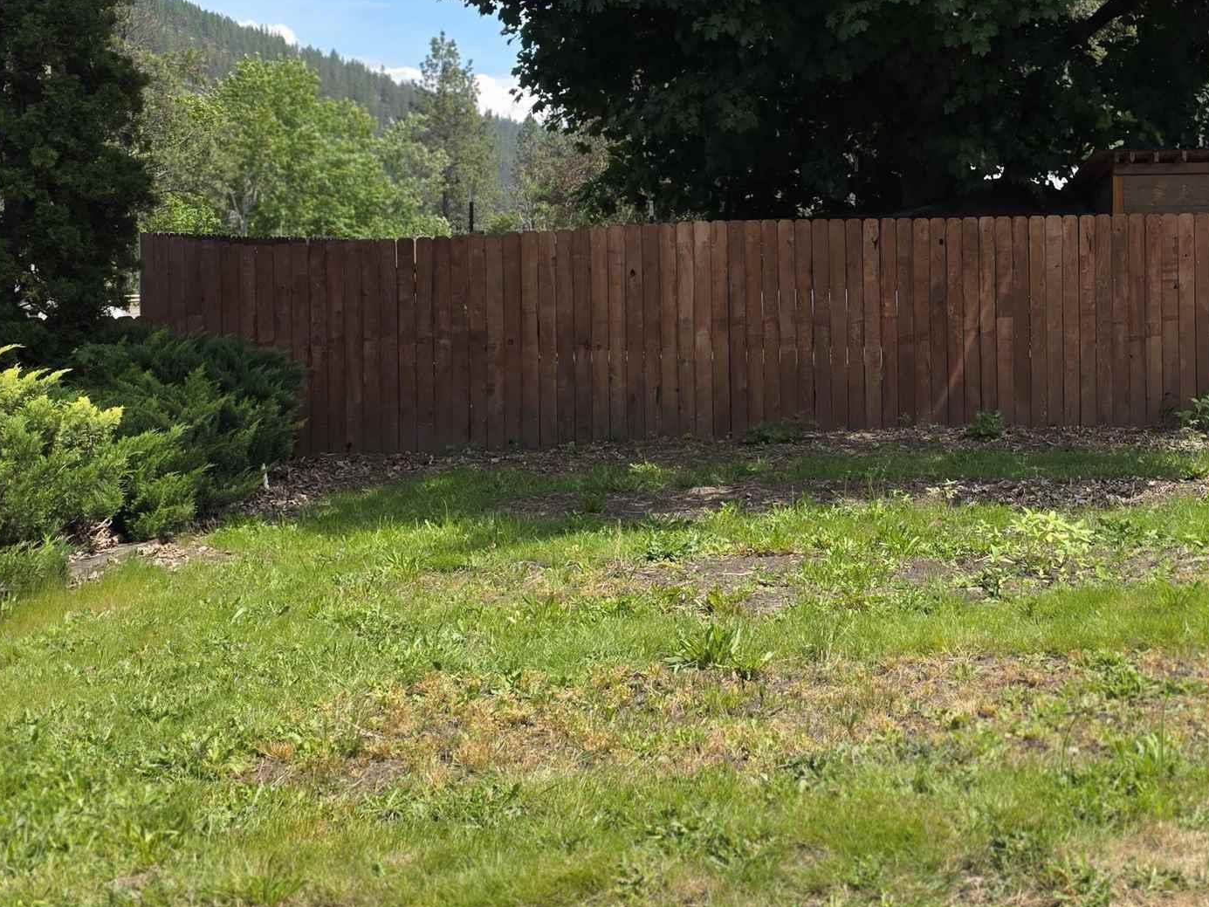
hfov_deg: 36.6
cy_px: 317
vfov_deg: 28.4
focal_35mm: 51
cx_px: 900
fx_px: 1781
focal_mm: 6.3
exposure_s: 1/3282
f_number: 1.7
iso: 80
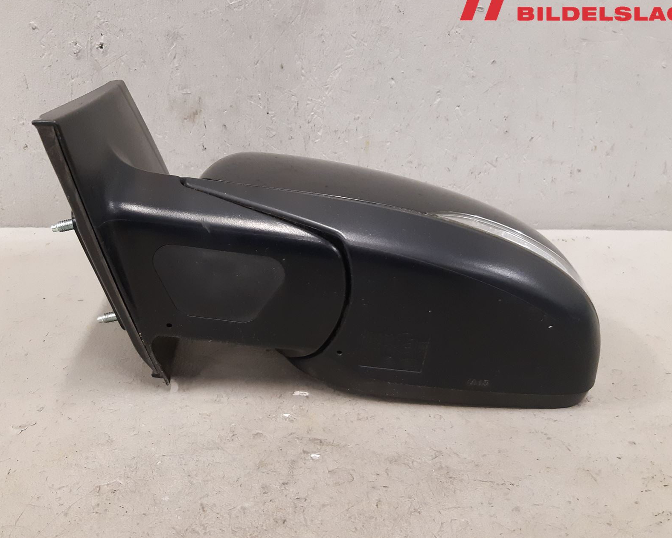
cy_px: 276
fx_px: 656
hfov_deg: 54.0
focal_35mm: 33
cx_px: 285
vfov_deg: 44.5
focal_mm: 3.93
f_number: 1.7
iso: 250
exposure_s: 1/50
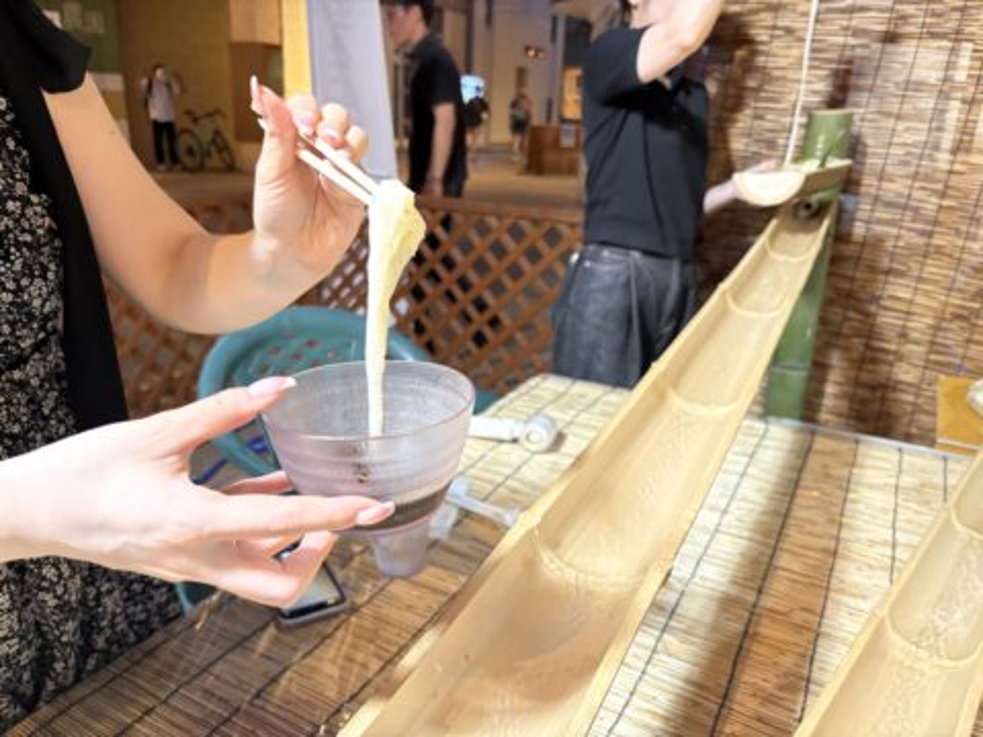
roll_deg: -1.6
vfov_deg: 53.1
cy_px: 368
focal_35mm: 26
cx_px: 492
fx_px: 738
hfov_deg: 67.3
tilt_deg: -19.7
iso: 250
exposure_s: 1/60
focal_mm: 5.96
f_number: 1.6
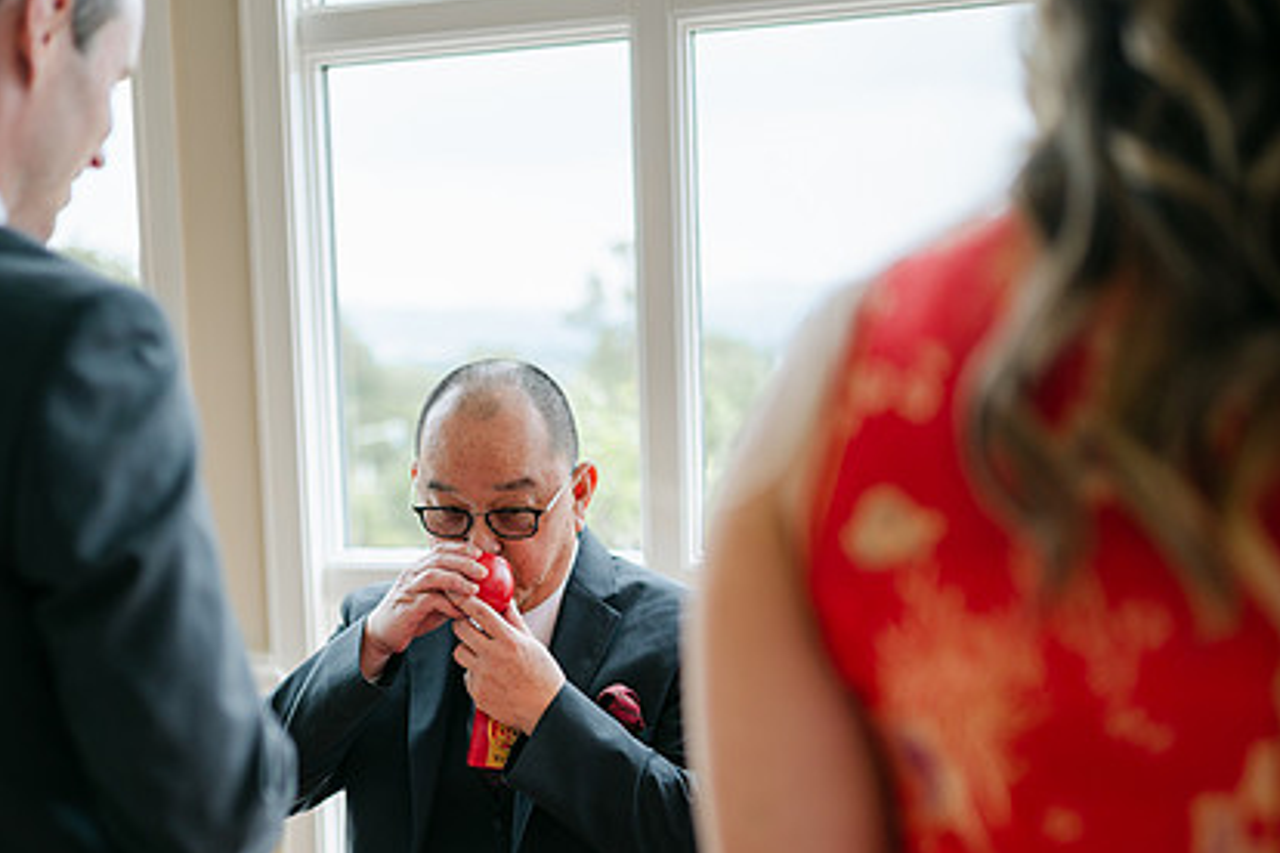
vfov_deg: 27.4
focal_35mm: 49
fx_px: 1742
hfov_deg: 40.0
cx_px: 448
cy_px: 547
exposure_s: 1/1600
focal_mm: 35
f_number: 1.4
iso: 100
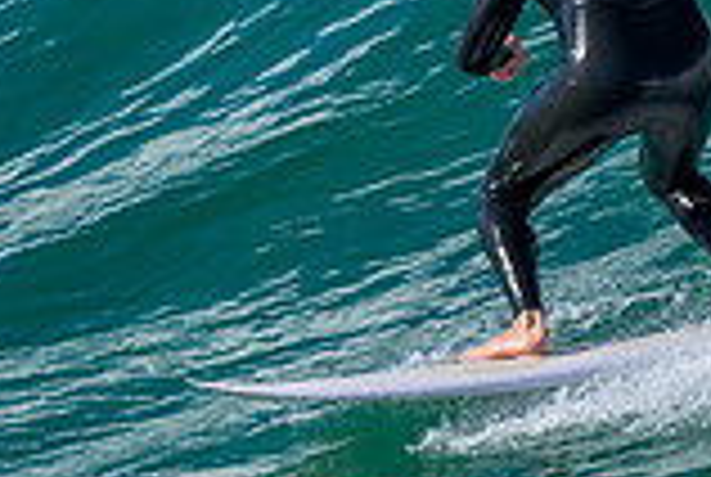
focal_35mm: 2930
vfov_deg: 0.5
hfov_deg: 0.7
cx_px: 405
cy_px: -137
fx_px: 57976
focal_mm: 800
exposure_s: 1/2000
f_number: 6.3
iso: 320
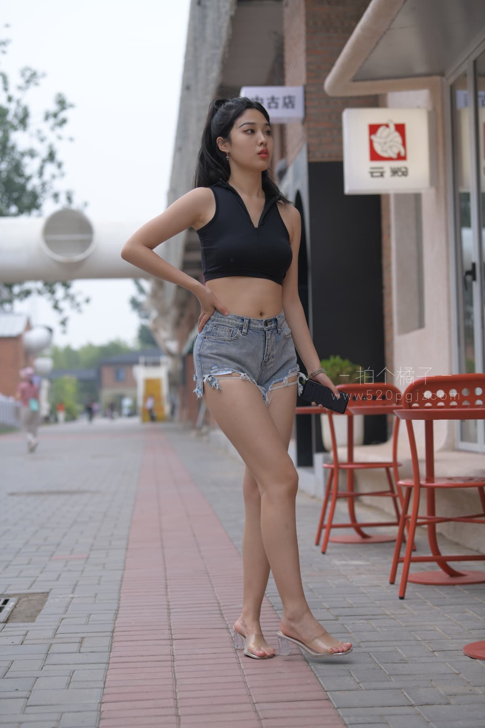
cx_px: 242
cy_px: 364
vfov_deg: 28.8
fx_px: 1414
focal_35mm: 70
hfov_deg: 19.5
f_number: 3.5
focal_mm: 70
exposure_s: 1/640
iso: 140
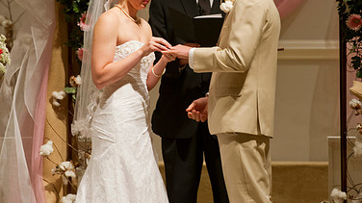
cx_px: 191
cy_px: 41
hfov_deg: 6.7
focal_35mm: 323
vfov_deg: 3.8
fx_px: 3099
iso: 1600
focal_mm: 200
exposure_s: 1/125
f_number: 4
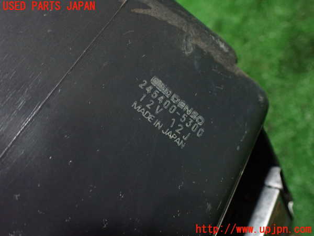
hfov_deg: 60.0
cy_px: 118
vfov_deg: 46.8
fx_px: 272
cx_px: 157
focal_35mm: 30
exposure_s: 1/80
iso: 800
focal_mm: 5.4
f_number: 2.3
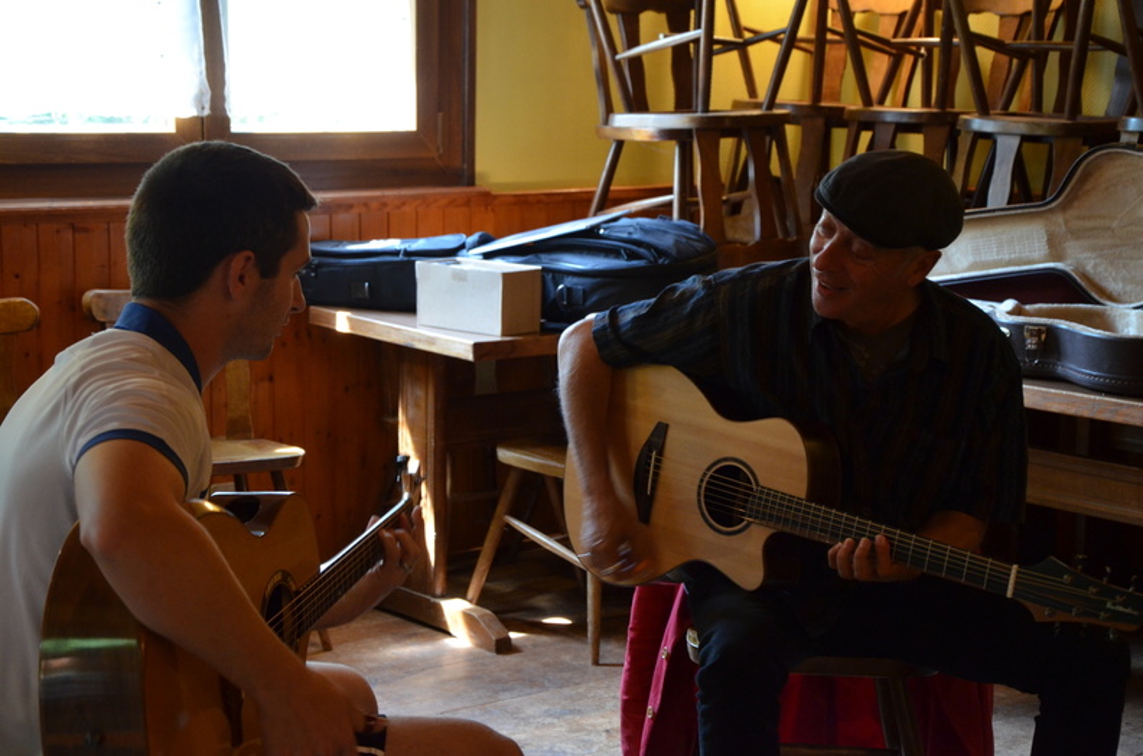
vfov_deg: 18.8
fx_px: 2281
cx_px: 572
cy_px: 378
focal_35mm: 72
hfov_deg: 28.1
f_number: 4.8
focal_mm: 48
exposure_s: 1/30
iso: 1400
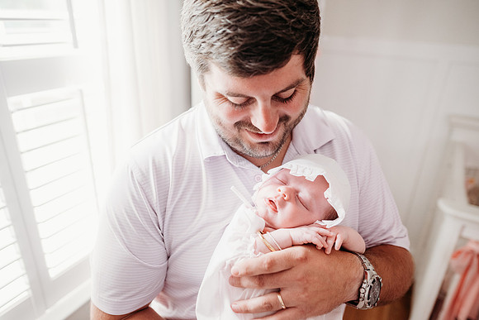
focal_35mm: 24
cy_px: 160
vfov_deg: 53.2
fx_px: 319
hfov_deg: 73.7
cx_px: 240
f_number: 2.8
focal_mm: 24
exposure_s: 1/200
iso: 1250
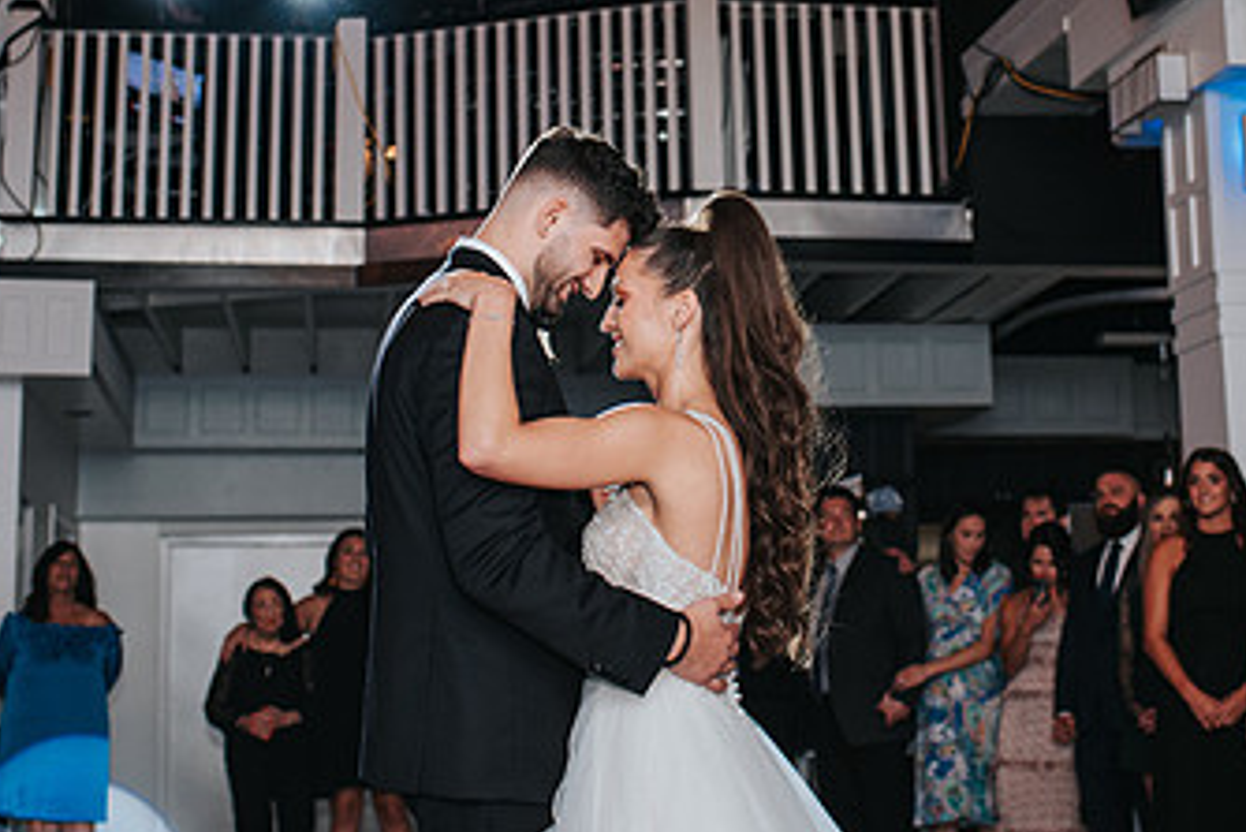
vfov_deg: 19.6
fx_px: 2389
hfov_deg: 29.2
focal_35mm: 69
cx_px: 735
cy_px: 202
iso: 1000
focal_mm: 35
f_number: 2.8
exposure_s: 1/200
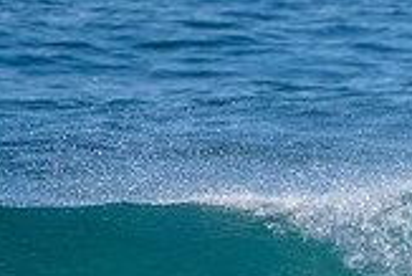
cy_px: 317
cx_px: 656
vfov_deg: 0.6
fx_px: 25016
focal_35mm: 2184
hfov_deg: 0.9
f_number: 5.6
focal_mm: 500
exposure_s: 1/2000
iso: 200
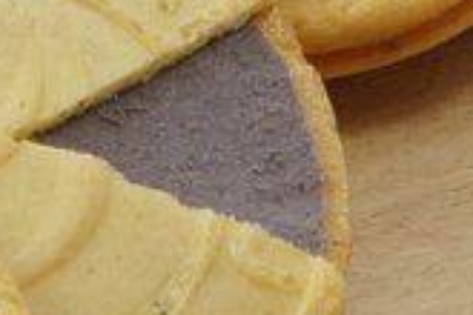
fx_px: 7738
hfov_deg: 3.5
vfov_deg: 2.3
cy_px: -93
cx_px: 66
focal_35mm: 589
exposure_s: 1/2.5
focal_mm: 60
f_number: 11
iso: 100
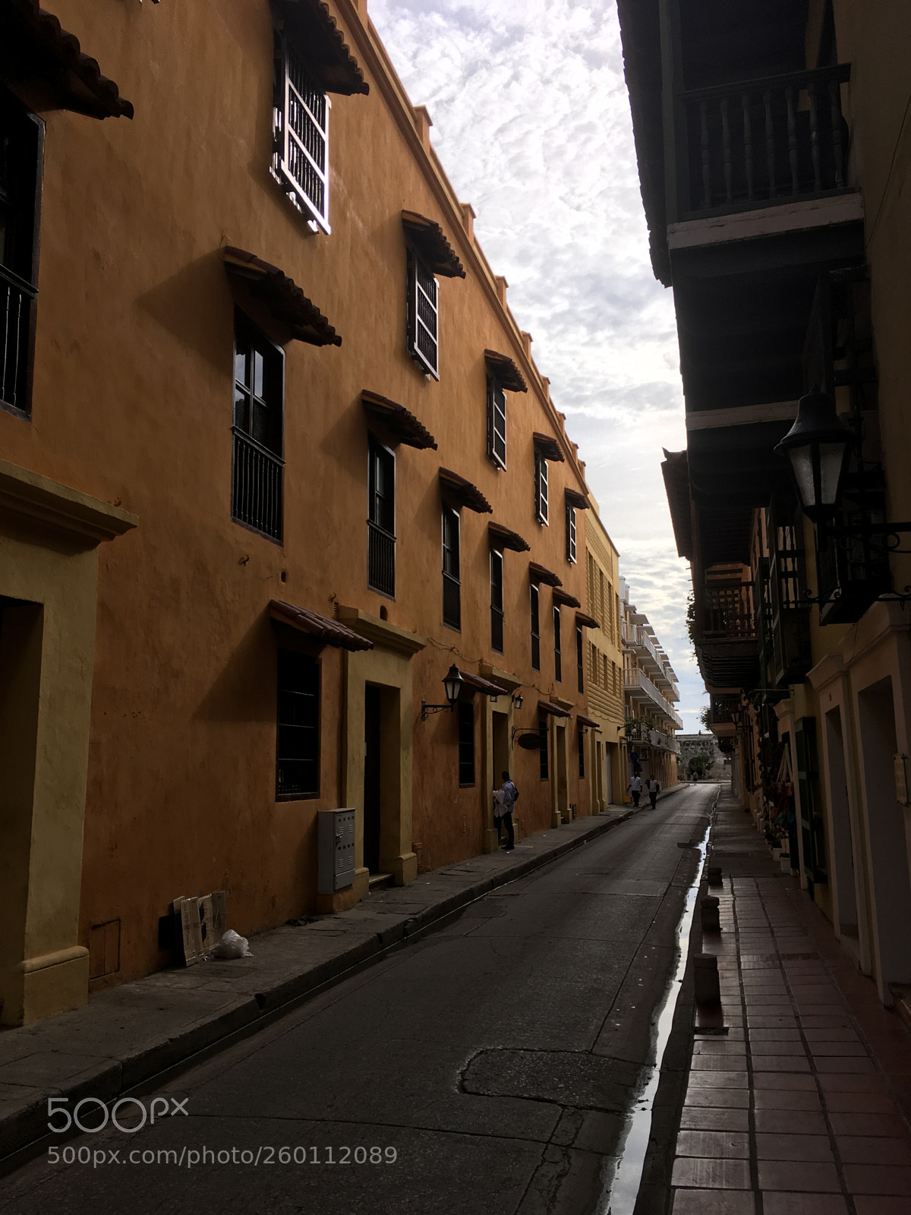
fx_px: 1018
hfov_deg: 48.2
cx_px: 456
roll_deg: +1.9
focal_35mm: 29
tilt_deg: +8.1
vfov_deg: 61.7
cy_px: 608
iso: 25
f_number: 2.2
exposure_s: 1/1131
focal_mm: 4.15
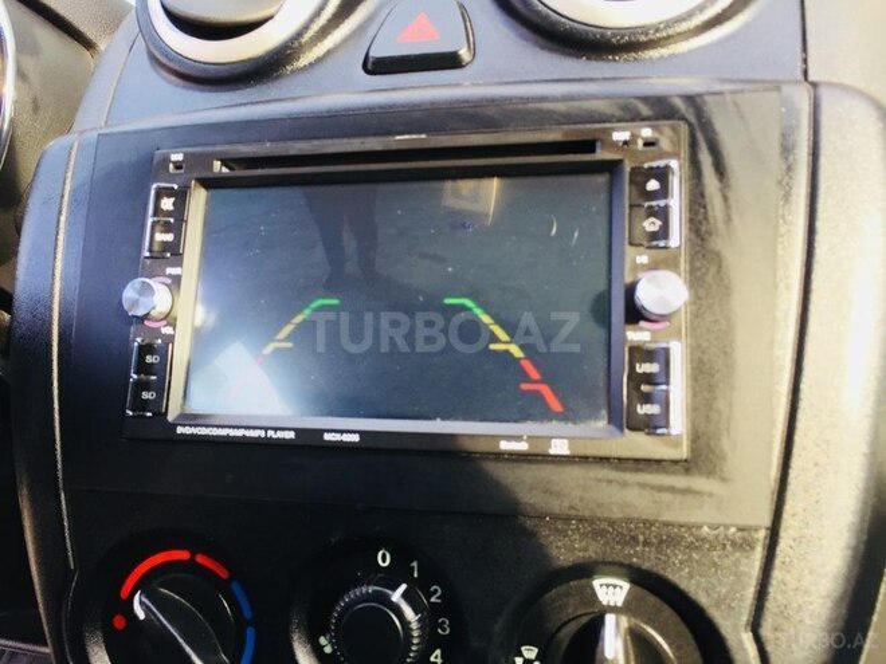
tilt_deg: -11.0
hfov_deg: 61.7
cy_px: 332
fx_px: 742
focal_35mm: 29
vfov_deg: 48.2
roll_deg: +0.9
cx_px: 443
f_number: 2.2
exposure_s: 1/100
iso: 50
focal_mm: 4.15
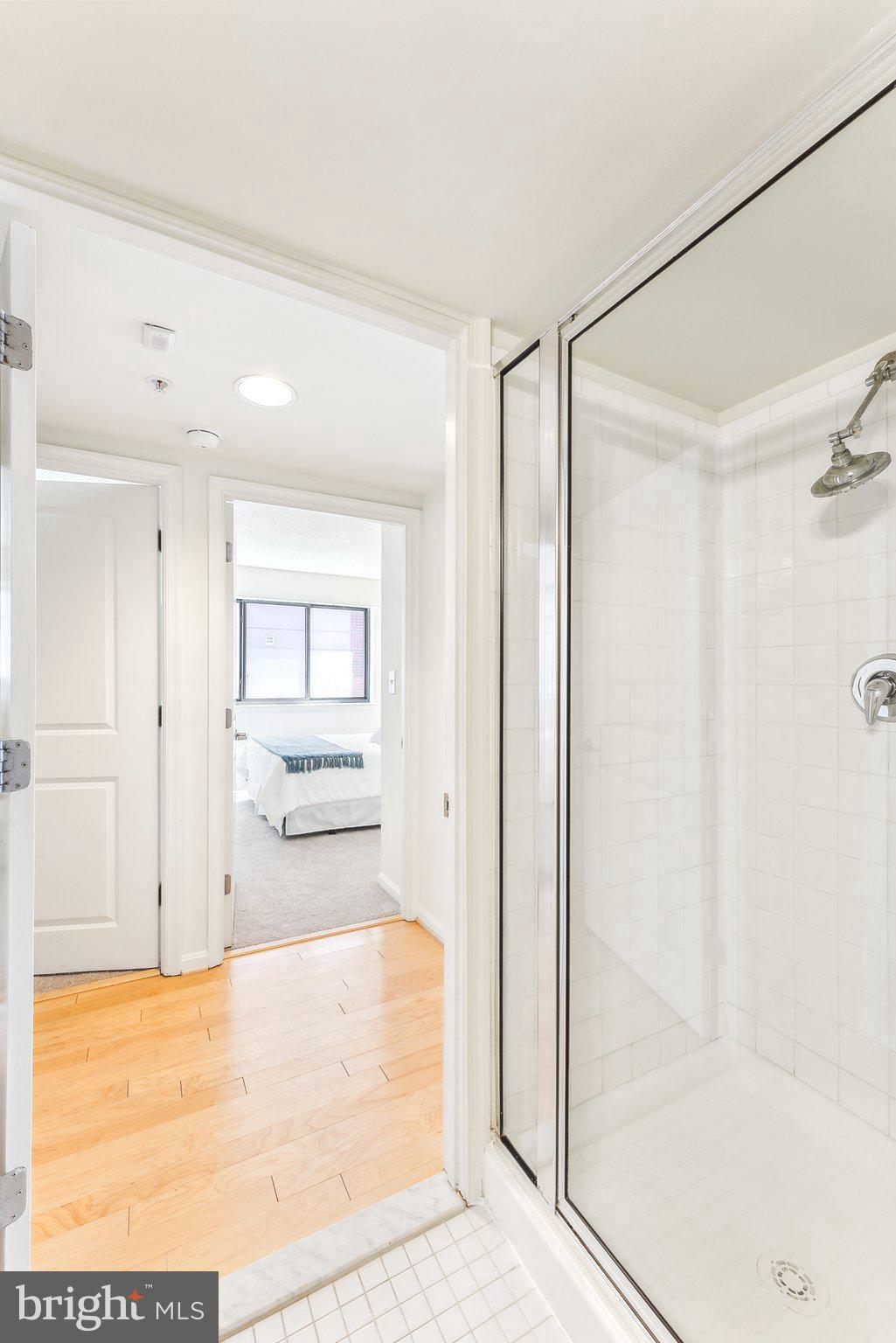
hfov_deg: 81.2
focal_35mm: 14
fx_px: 522
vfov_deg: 104.2
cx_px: 448
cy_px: 672
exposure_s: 1/6
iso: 250
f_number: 9
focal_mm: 14
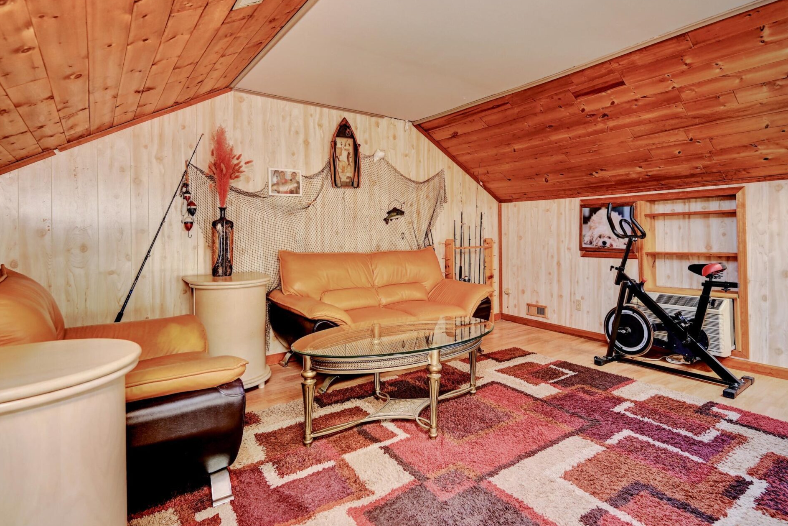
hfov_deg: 86.6
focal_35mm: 19
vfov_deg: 64.4
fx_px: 416
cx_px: 437
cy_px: 231
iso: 640
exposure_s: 1/160
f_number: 4
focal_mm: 14
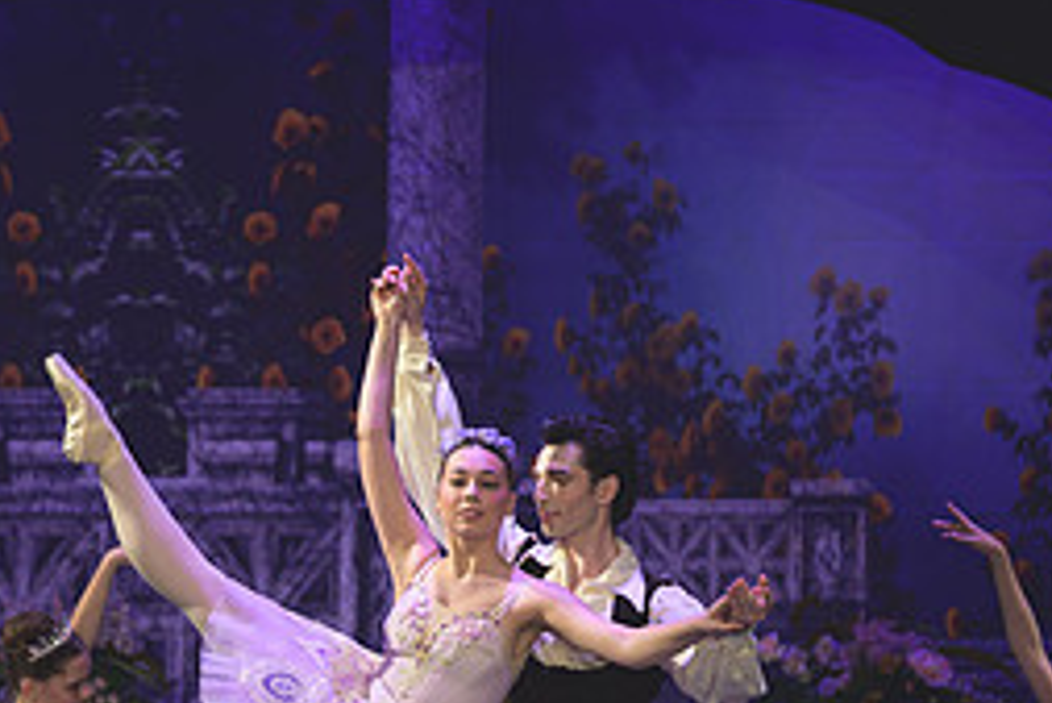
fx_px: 13391
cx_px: 258
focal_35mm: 458
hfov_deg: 4.5
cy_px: 713
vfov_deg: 3.0
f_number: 2.8
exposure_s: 1/320
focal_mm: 200
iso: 500
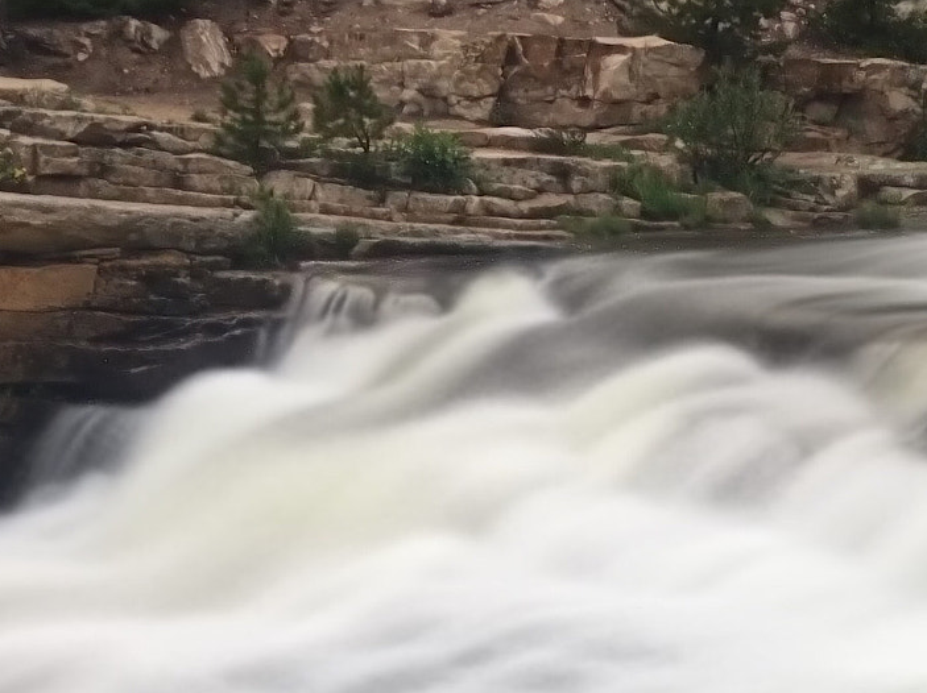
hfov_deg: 27.7
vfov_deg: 21.8
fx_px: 1766
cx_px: 930
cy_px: 607
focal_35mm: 66
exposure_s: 1/905
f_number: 2.2
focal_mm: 4.15
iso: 25
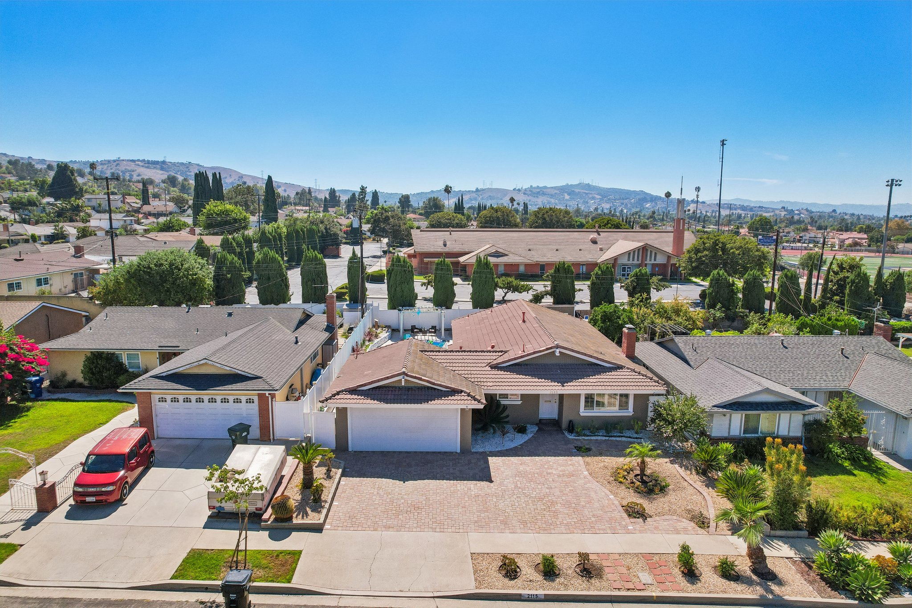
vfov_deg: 57.2
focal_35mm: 22
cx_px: 456
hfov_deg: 78.6
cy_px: 304
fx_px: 557
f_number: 2.8
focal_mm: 8.4
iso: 120
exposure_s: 1/2500
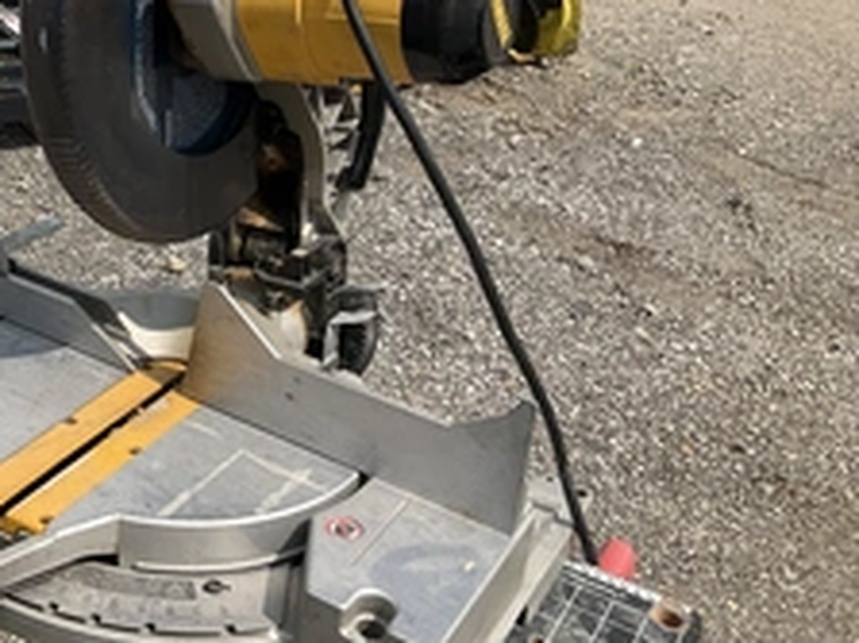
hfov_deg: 34.9
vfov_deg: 27.9
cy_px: 231
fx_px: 1290
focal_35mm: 52
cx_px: 100
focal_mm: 3
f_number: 1.8
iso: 25
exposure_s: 1/2667
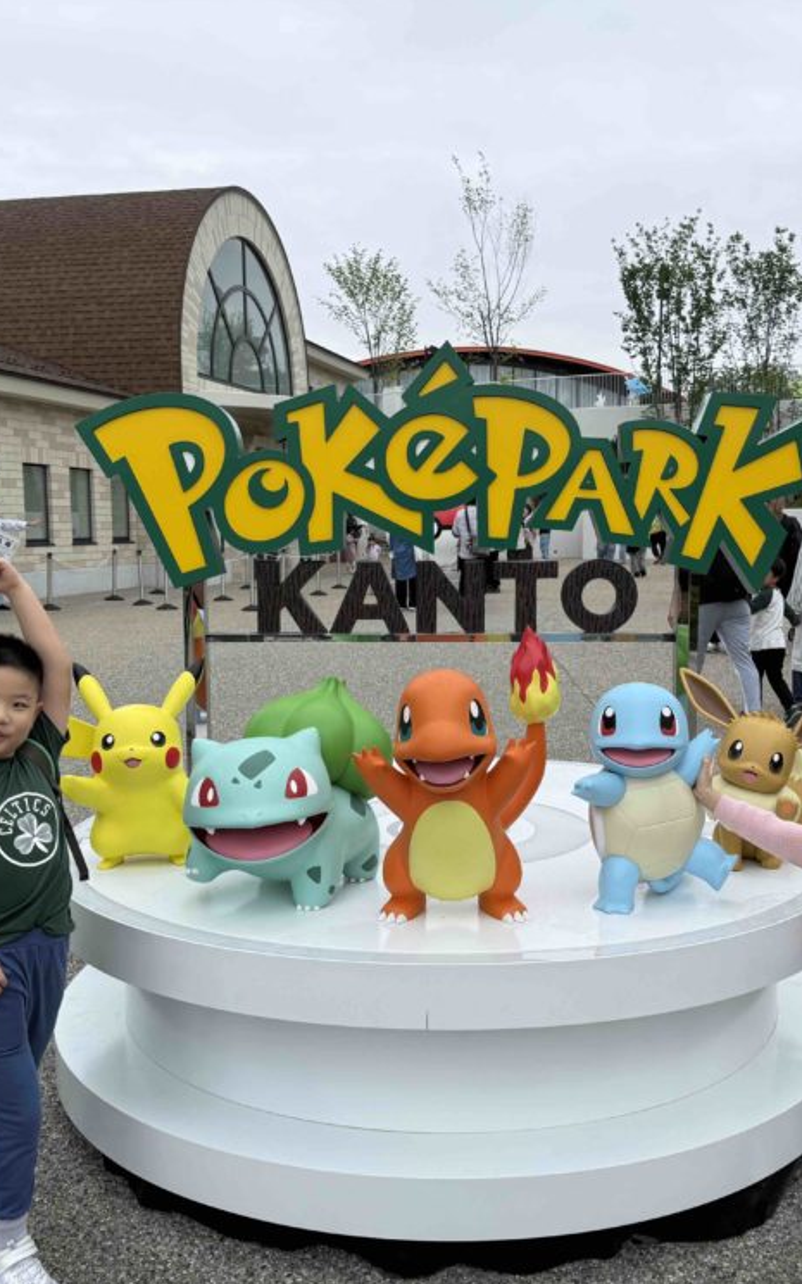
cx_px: 417
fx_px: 1224
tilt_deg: -6.2
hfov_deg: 36.3
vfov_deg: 55.3
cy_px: 656
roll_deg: +0.7
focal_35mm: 35
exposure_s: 1/1770
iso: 80
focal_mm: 6.76
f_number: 1.78
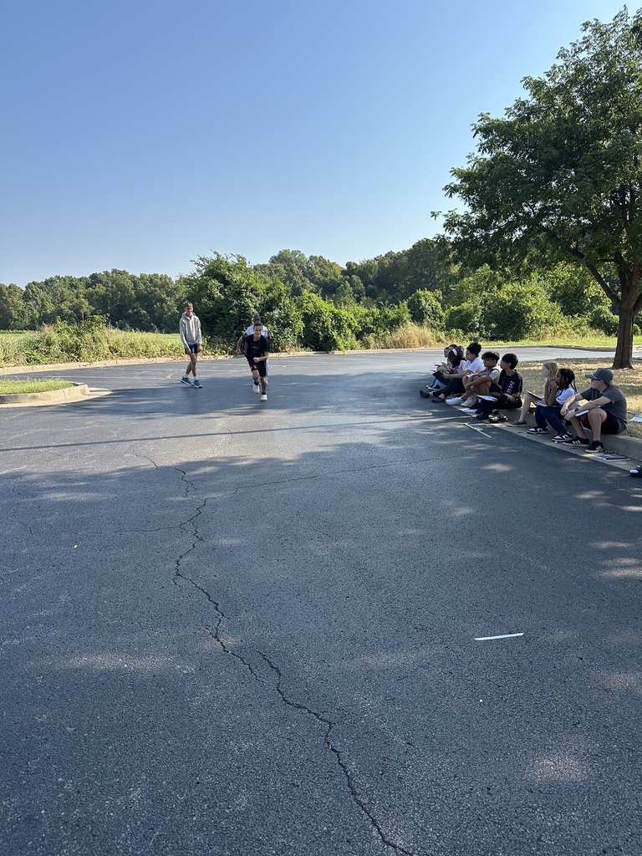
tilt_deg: -6.2
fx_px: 593
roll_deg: -1.0
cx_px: 321
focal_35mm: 24
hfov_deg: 56.8
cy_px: 428
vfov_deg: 71.6
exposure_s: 1/3356
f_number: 1.78
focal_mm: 6.86
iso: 80
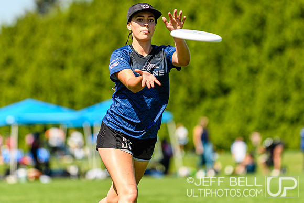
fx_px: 3412
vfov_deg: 3.4
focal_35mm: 404
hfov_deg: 5.1
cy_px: 66
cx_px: 152
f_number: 3.2
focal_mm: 200
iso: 110
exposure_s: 1/1250
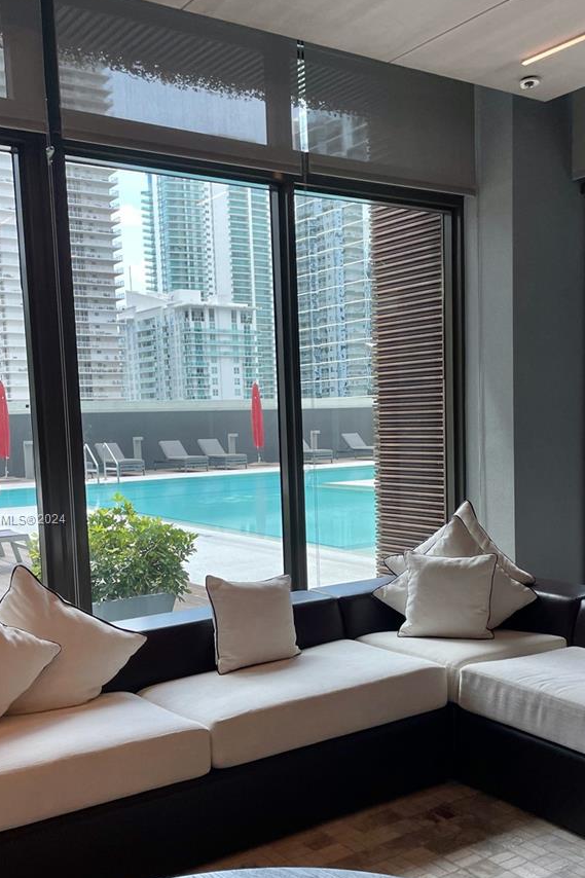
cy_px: 520
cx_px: 340
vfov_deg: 50.4
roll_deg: +2.0
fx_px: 927
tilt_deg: -4.0
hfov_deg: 35.0
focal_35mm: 38
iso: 32
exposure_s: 1/325
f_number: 1.6
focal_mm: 4.2
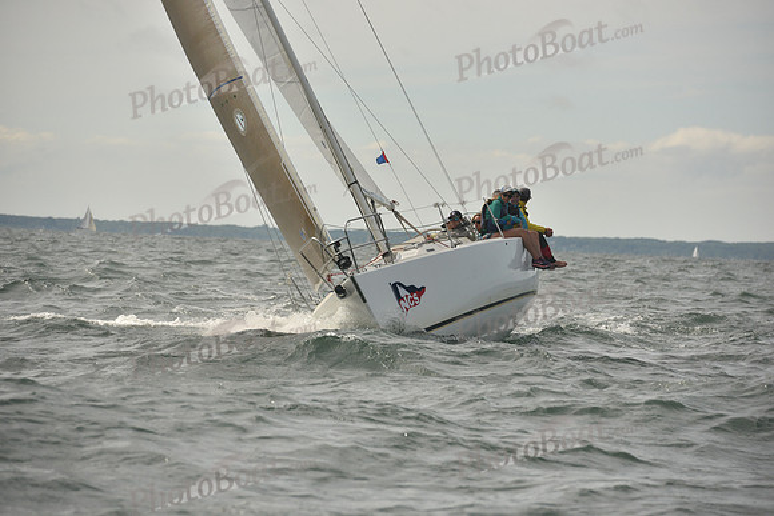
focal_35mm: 200
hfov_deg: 10.3
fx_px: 4301
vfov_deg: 6.9
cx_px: 387
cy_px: 258
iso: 320
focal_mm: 200
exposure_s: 1/1000
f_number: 7.1
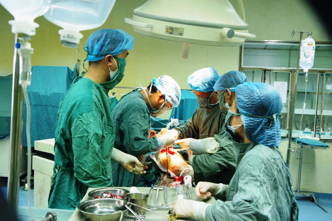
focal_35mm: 36
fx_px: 332
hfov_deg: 53.1
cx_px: 166
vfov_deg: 36.9
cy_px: 110
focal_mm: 24
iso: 6400
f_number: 8
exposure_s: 1/100
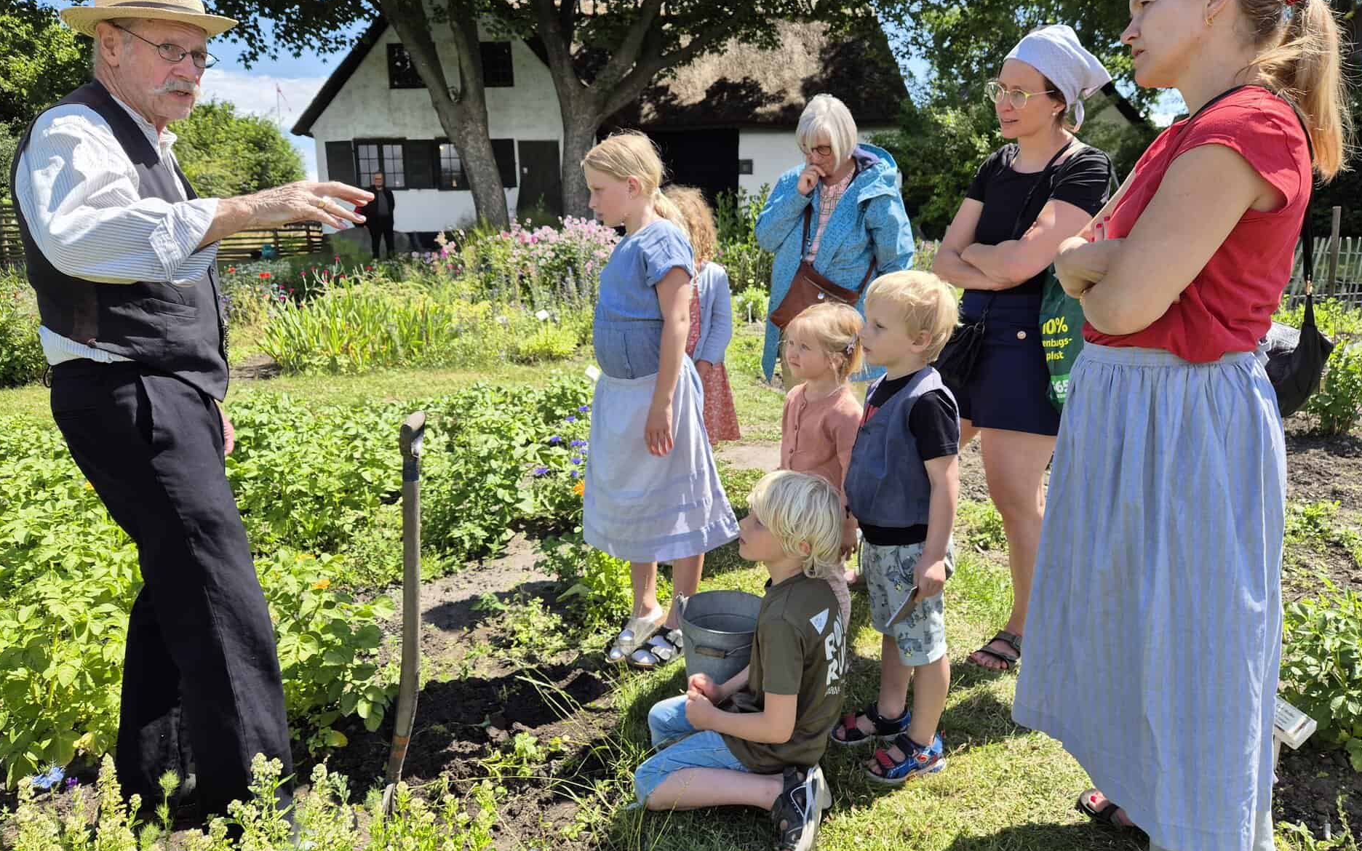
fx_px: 928
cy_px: 392
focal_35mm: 25
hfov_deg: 72.5
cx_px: 690
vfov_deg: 49.2
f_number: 1.8
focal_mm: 5.4
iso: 25
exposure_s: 1/798
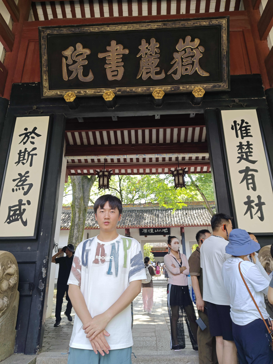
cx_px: 136
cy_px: 182
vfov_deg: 73.9
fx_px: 242
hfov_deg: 58.9
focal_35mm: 23
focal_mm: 5.56
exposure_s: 1/133
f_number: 1.88
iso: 94
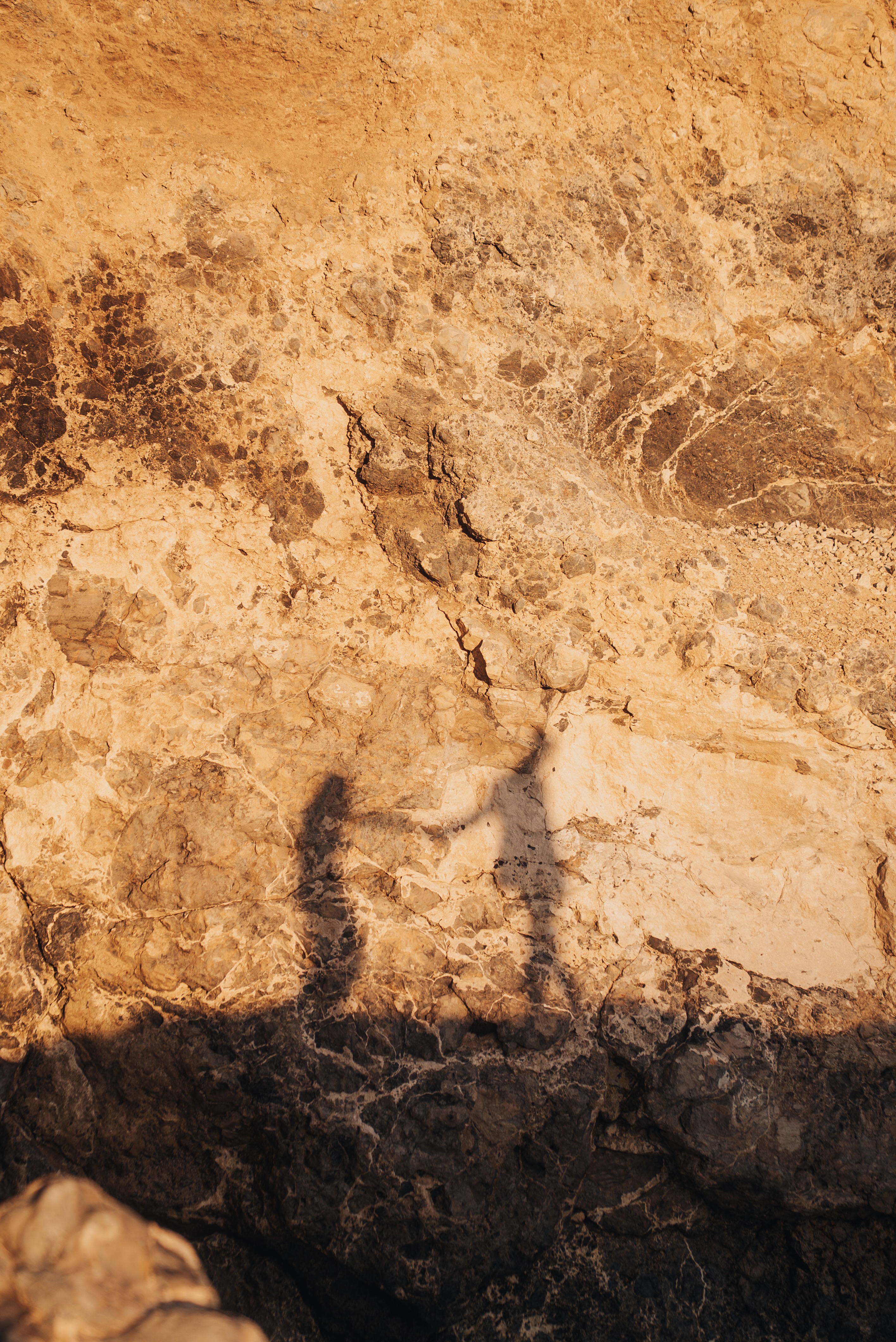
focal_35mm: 70
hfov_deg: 19.5
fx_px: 2610
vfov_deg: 28.8
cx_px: 448
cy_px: 671
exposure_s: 1/250
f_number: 2.8
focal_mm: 70
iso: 100
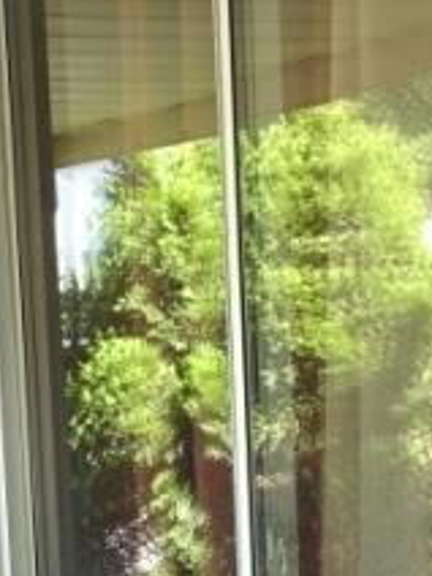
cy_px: 647
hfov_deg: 12.2
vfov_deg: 16.4
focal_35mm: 116
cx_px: -201
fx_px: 1930
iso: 80
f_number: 3.5
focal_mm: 4.1
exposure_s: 1/30
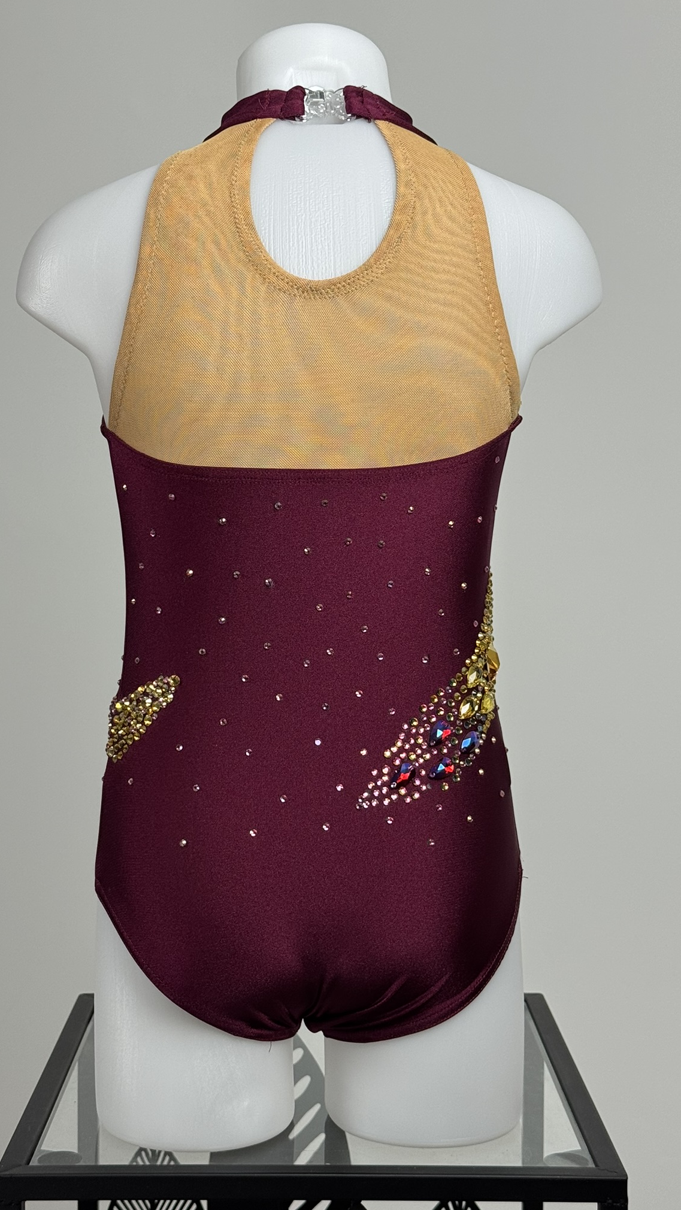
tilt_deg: -3.8
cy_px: 604
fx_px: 1701
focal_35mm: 53
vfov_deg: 39.2
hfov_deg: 22.6
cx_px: 308
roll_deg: +0.1
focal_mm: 6.76
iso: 64
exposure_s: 1/100
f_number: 1.78
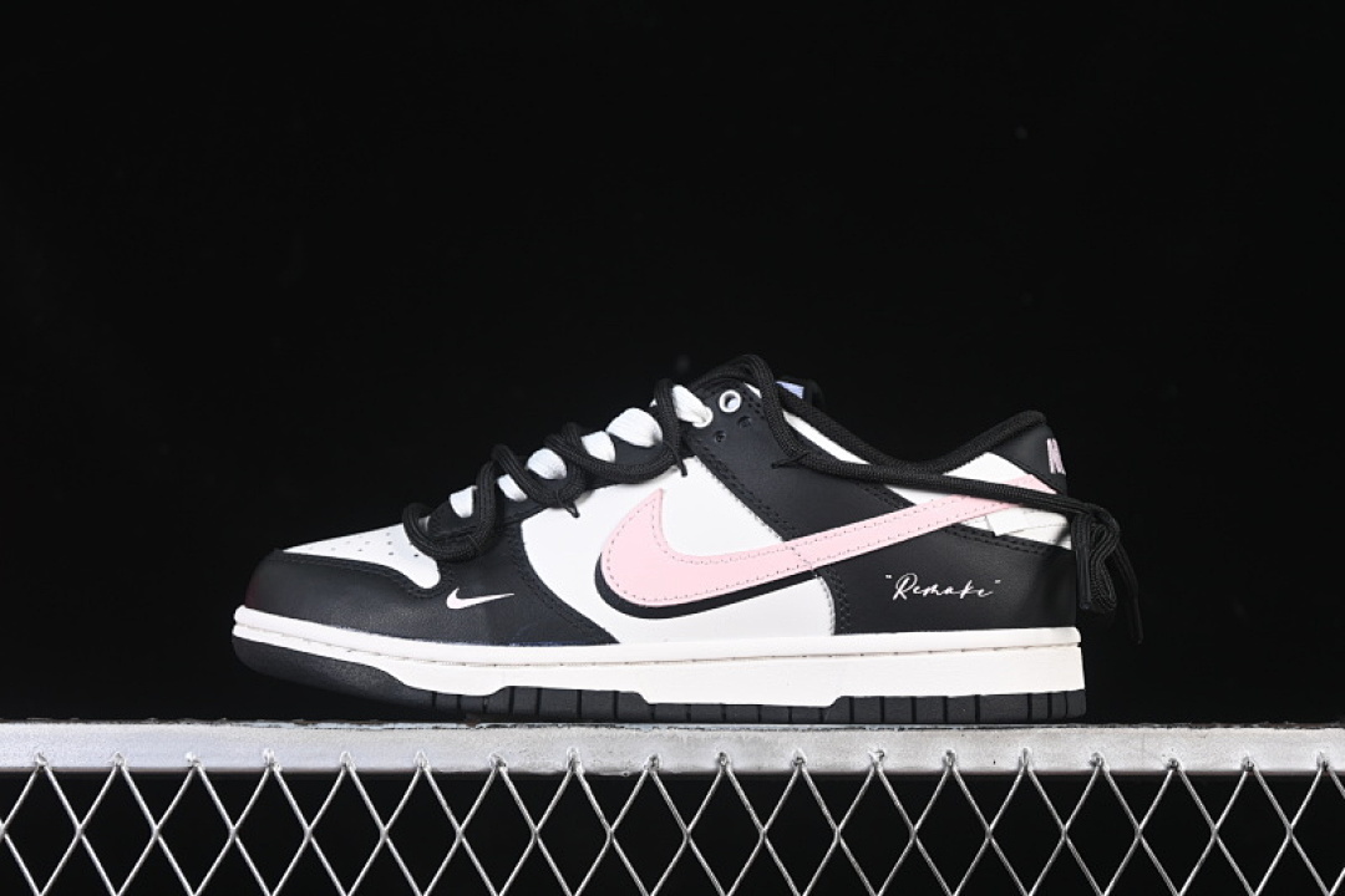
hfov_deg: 27.0
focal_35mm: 75
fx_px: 2802
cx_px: 672
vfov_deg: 18.2
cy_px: 448
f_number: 6.3
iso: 160
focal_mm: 50
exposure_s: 1/50
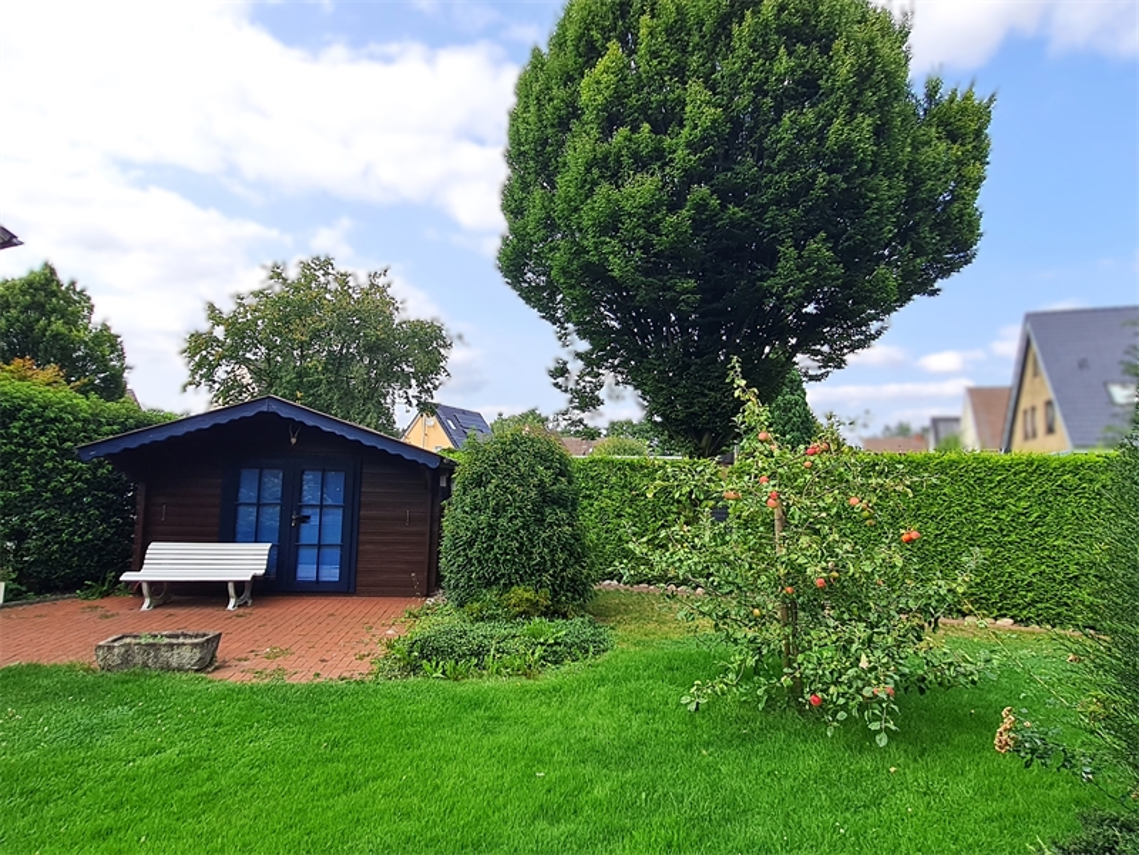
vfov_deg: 89.9
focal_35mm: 13
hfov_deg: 106.2
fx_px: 428
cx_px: 570
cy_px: 428
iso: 50
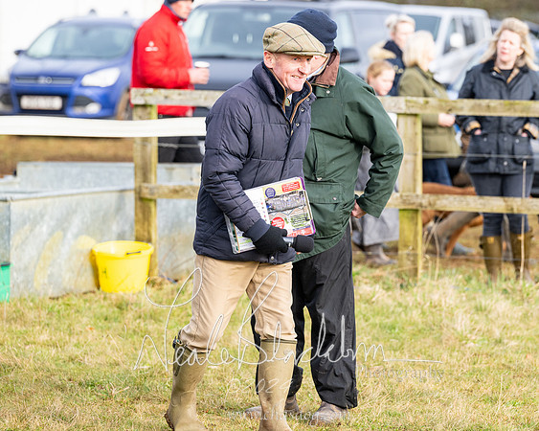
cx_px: 321
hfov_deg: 8.7
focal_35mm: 223
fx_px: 3549
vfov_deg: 6.9
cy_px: 194
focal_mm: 180
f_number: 5
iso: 500
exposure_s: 1/800
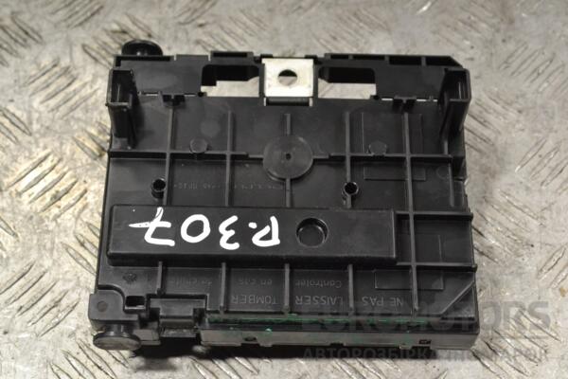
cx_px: 284
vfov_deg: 20.6
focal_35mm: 66
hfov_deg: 30.5
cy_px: 190
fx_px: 1041
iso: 3200
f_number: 9
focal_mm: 44
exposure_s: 1/320
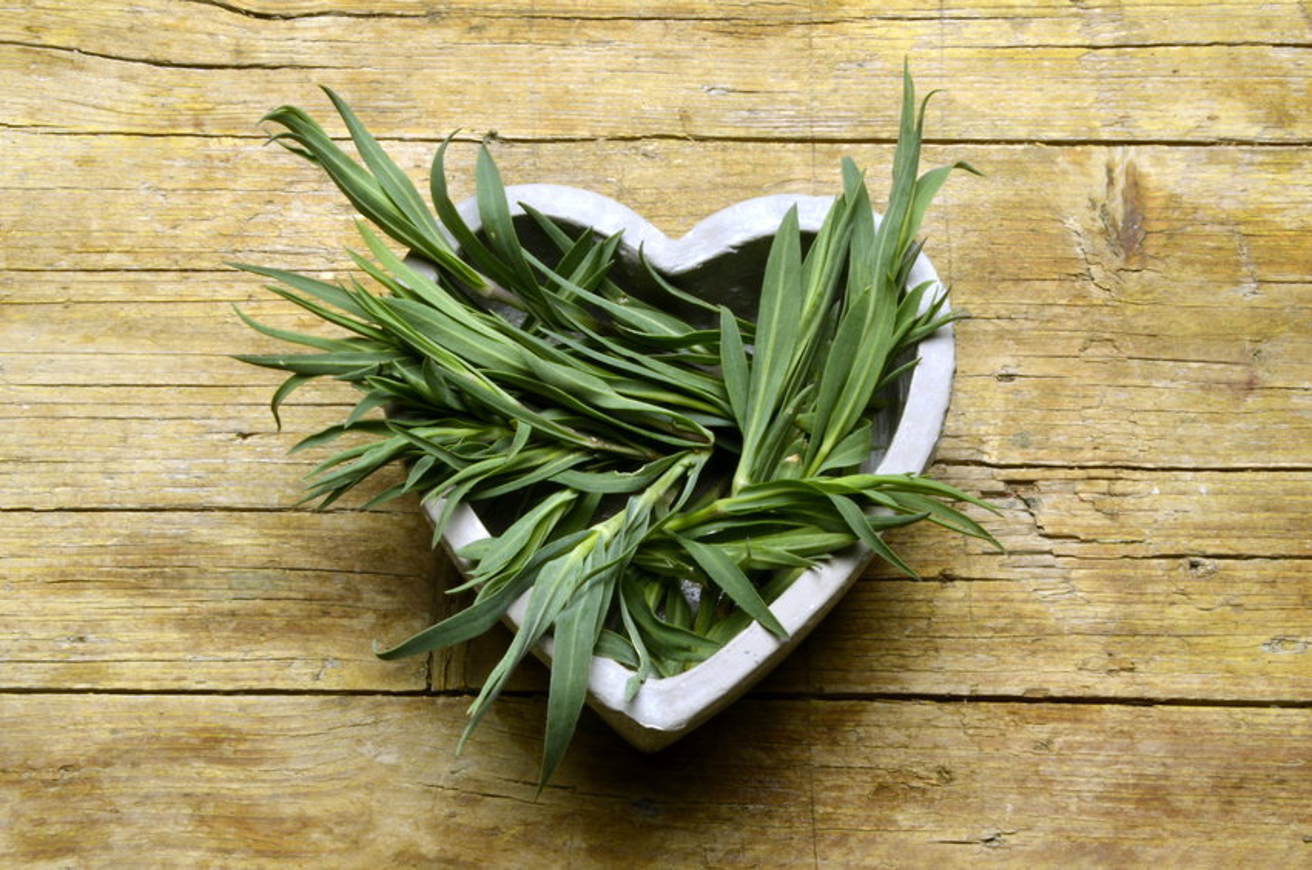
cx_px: 656
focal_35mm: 68
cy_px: 435
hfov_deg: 29.9
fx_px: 2455
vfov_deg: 20.1
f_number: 32
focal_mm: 45
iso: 200
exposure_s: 1/50
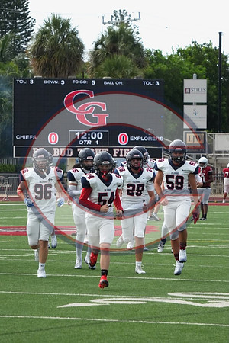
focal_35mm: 188
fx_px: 1789
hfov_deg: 7.3
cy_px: 172
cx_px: 114
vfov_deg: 11.0
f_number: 5.6
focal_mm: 125
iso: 800
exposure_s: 1/1000
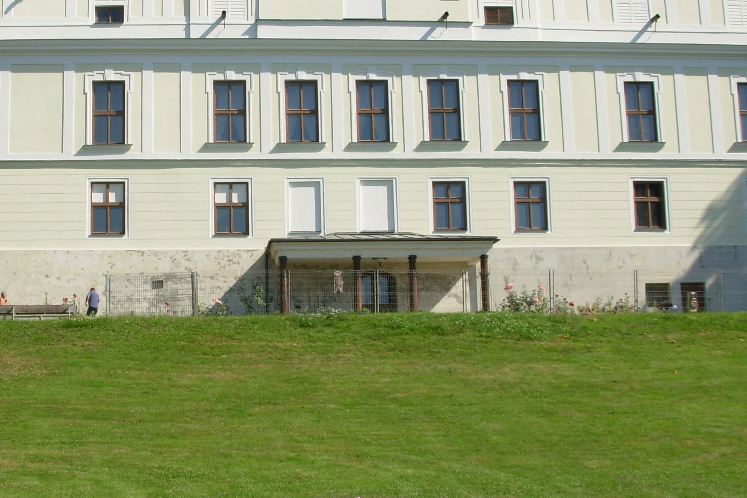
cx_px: 265
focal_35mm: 61
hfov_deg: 32.7
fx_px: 1265
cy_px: 232
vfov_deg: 22.2
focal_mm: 6.3
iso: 50
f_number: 4.9
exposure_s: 1/395
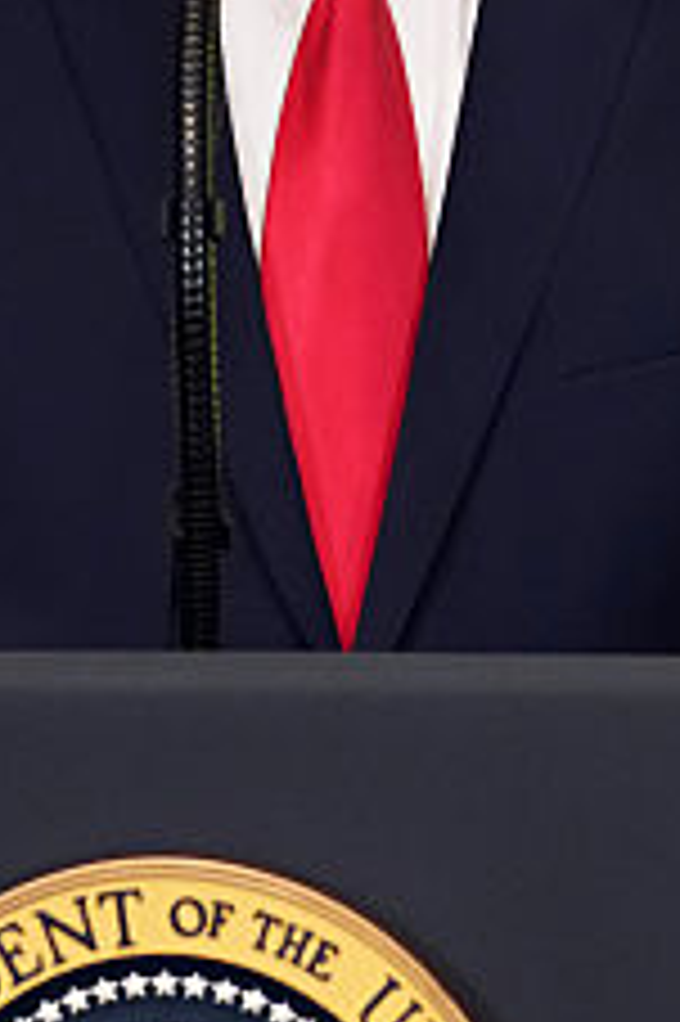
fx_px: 6413
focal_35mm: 226
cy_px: 200
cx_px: 414
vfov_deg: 9.1
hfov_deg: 6.1
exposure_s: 1/250
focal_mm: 50
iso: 4000
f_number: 2.5
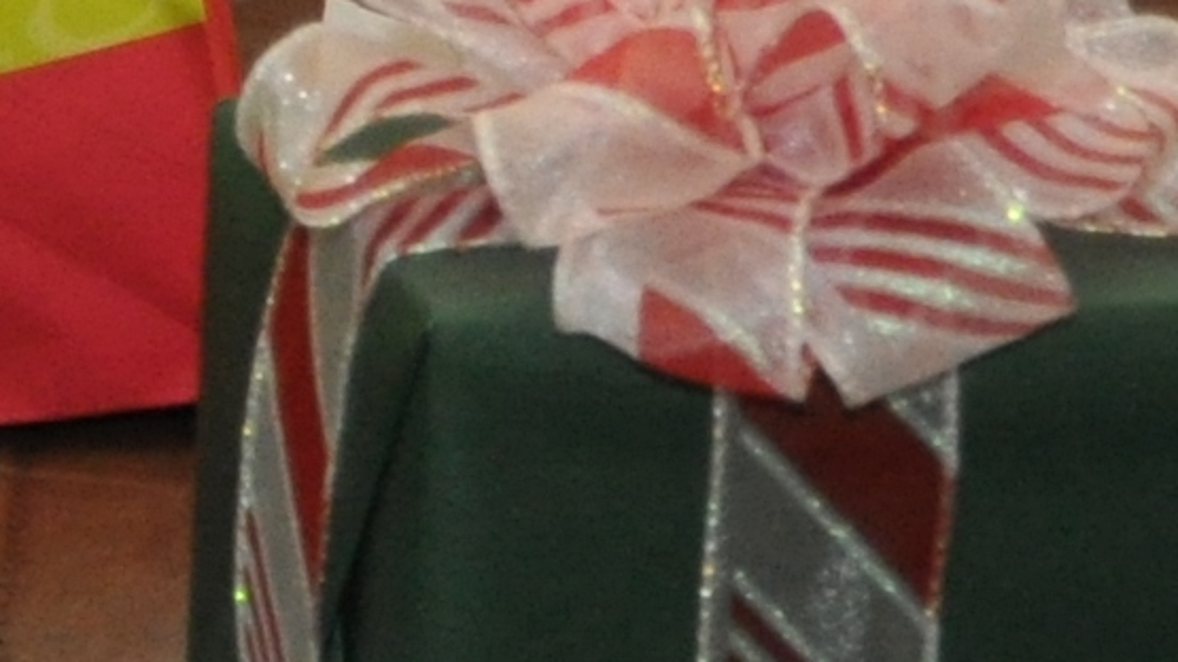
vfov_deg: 3.3
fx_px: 11368
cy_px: -297
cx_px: -1518
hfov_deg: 5.7
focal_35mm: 364
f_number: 4.2
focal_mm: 30
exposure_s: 1/60
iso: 800
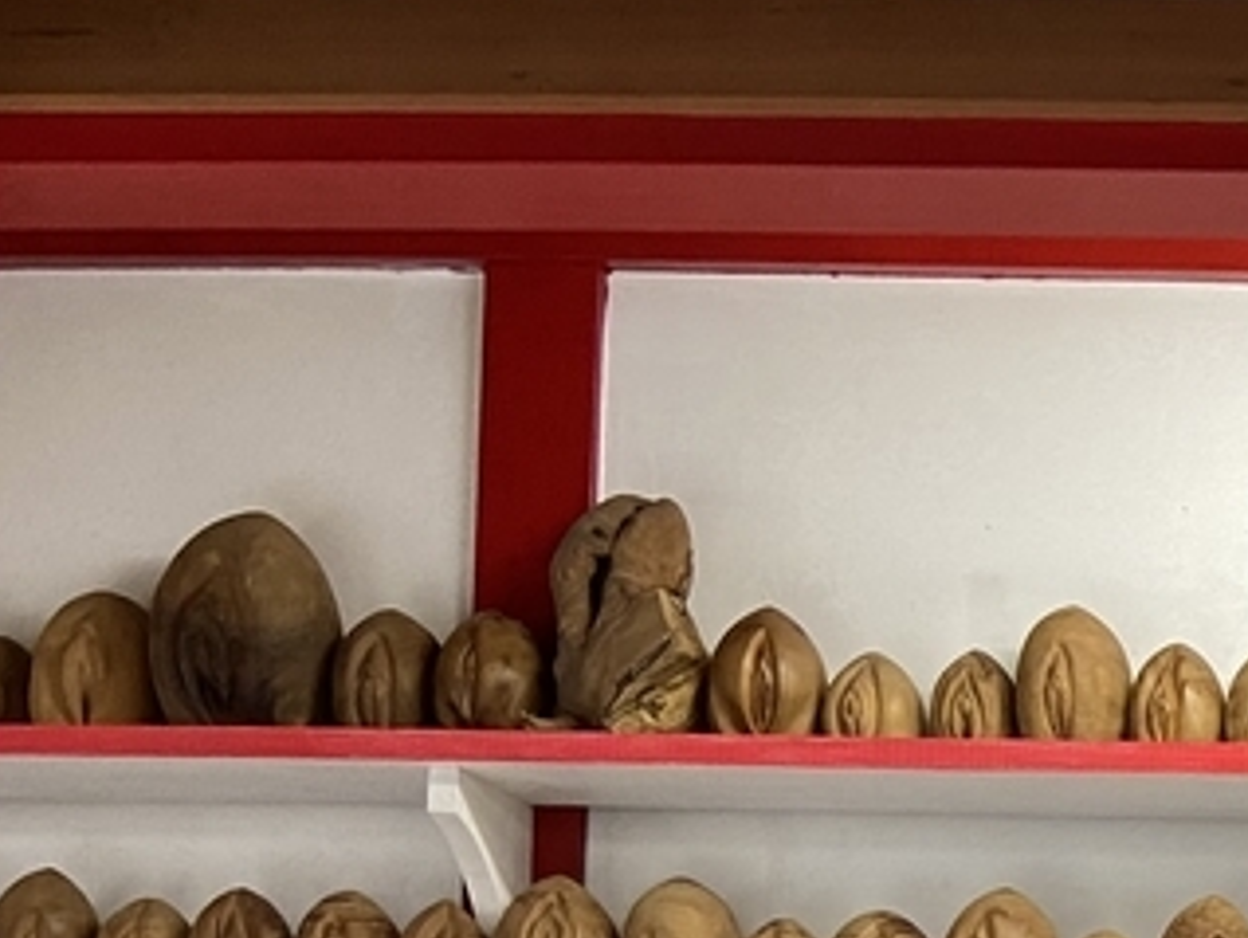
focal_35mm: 98
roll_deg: -0.2
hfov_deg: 17.0
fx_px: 3536
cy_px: 1527
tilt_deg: +3.0
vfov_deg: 13.9
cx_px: 2139
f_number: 1.8
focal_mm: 4.25
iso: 100
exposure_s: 1/50
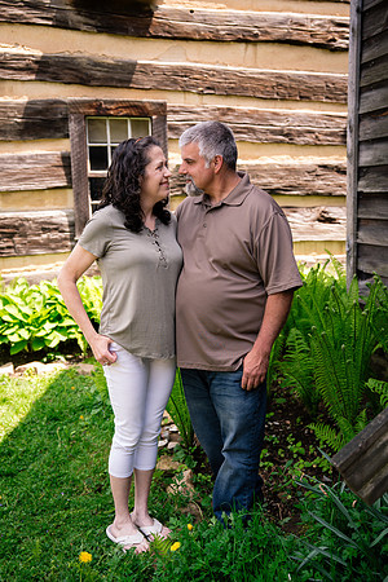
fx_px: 598
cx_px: 194
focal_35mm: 37
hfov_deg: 35.9
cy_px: 291
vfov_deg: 51.9
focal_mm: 37
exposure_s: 1/250
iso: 100
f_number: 2.8
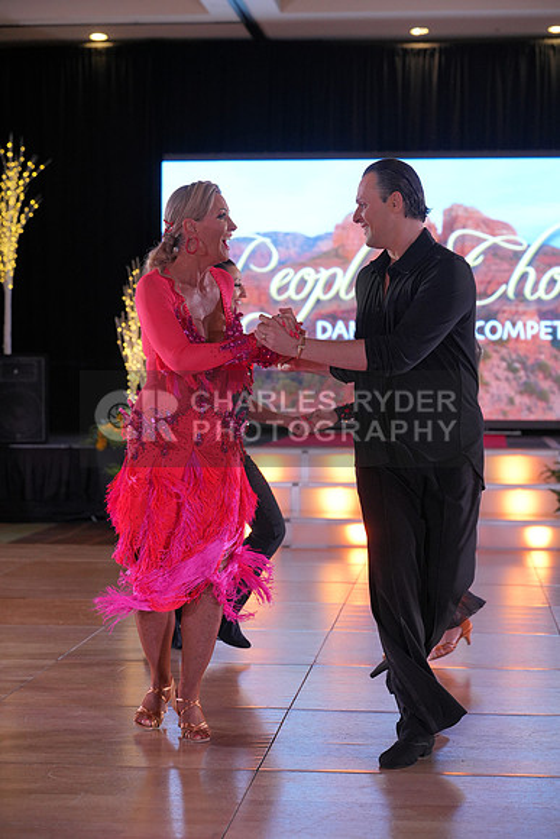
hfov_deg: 17.3
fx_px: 1842
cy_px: 420
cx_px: 280
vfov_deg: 25.7
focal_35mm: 79
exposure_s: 1/400
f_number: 4
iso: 1250
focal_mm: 79
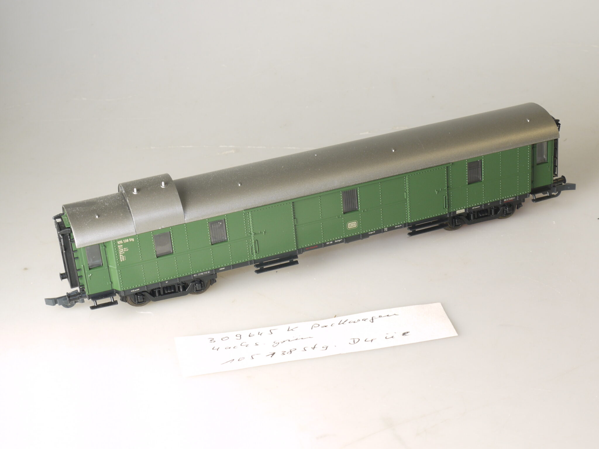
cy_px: 224
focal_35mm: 70
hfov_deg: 27.8
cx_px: 300
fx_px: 1211
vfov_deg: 21.0
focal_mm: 25
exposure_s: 1/10
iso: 100
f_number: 9
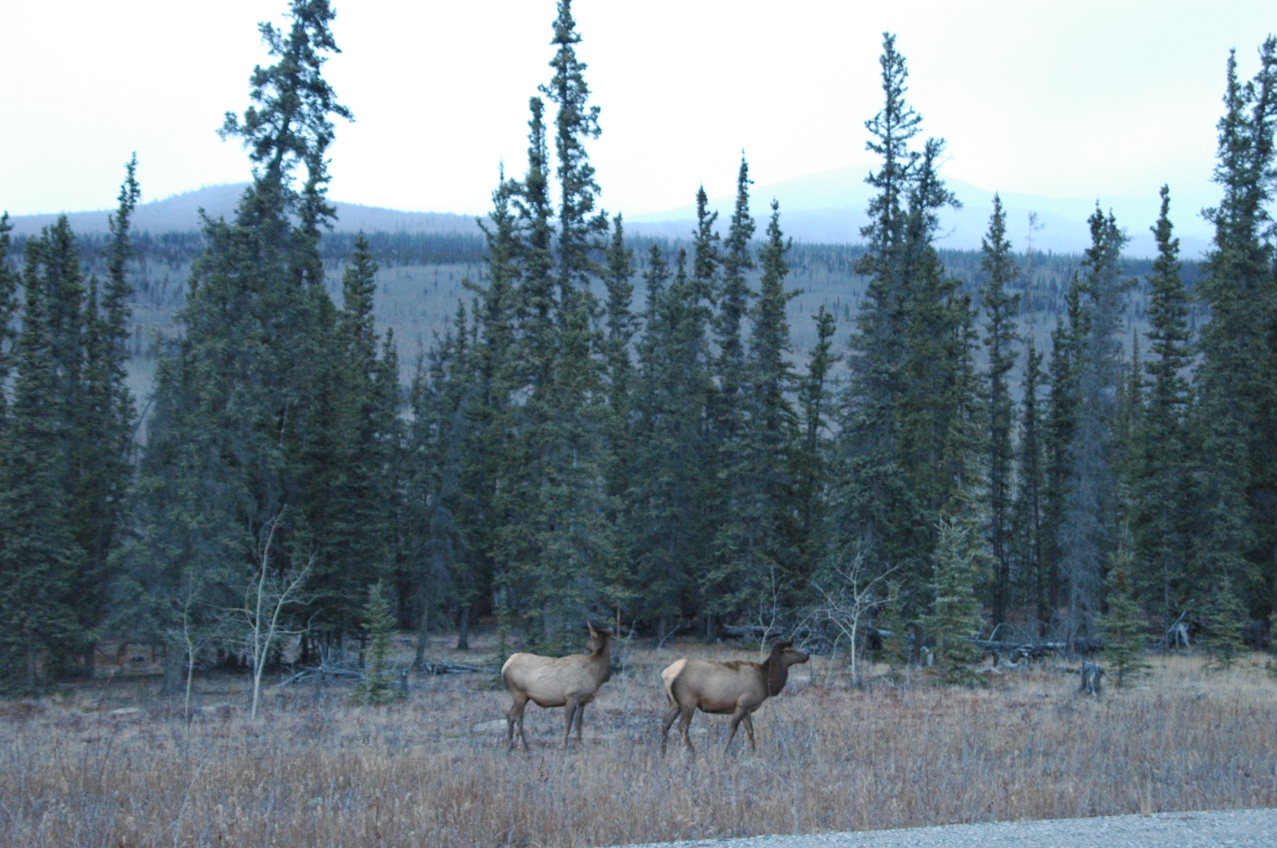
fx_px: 2232
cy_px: 424
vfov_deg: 21.5
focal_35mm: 63
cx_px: 638
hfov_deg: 31.9
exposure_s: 1/30
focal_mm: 42
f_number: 5.6
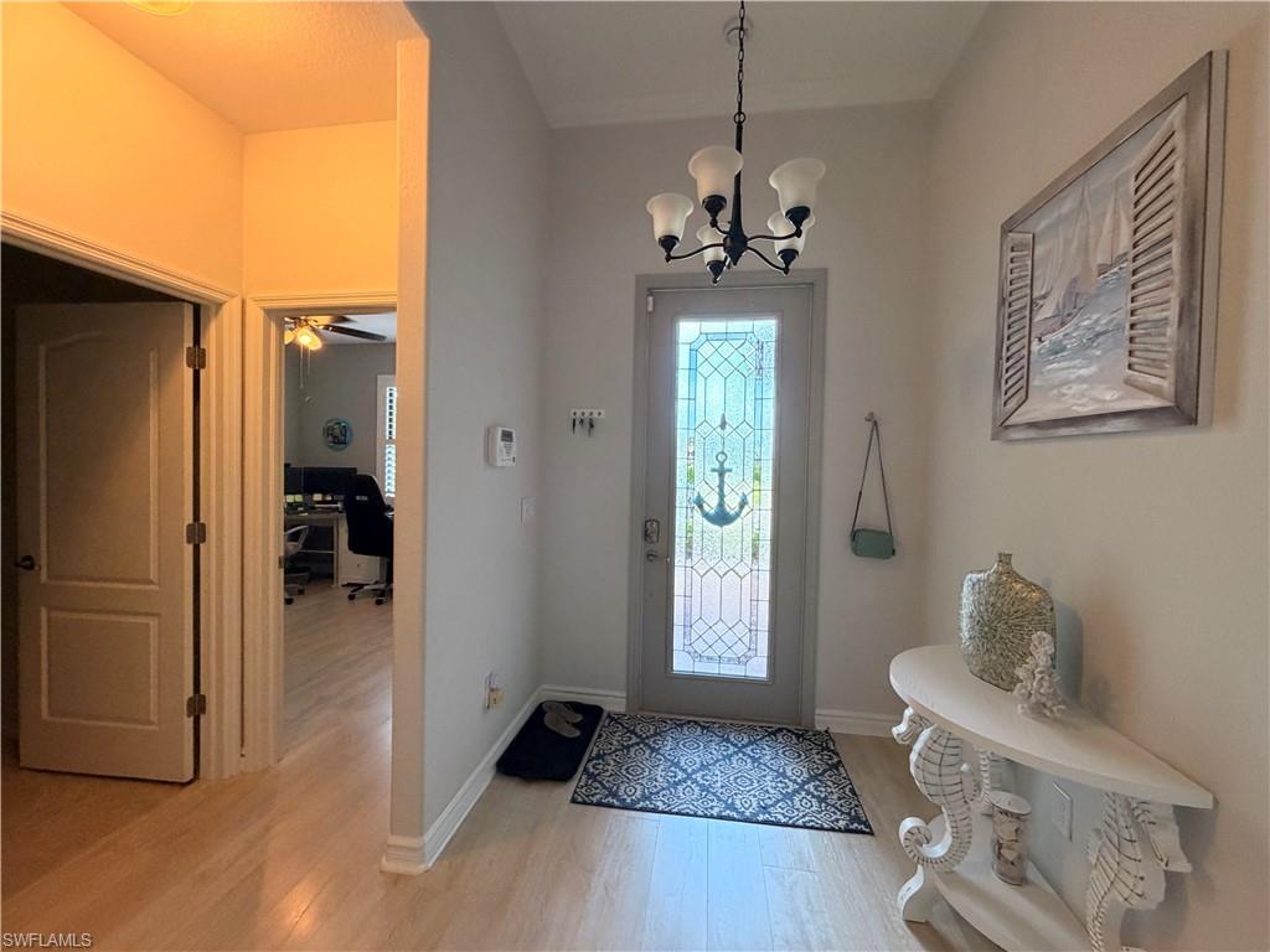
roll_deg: -1.0
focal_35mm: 14
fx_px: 514
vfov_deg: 85.7
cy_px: 476
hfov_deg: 102.1
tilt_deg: -1.6
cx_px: 635
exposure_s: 1/60
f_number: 2.2
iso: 320
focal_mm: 2.22
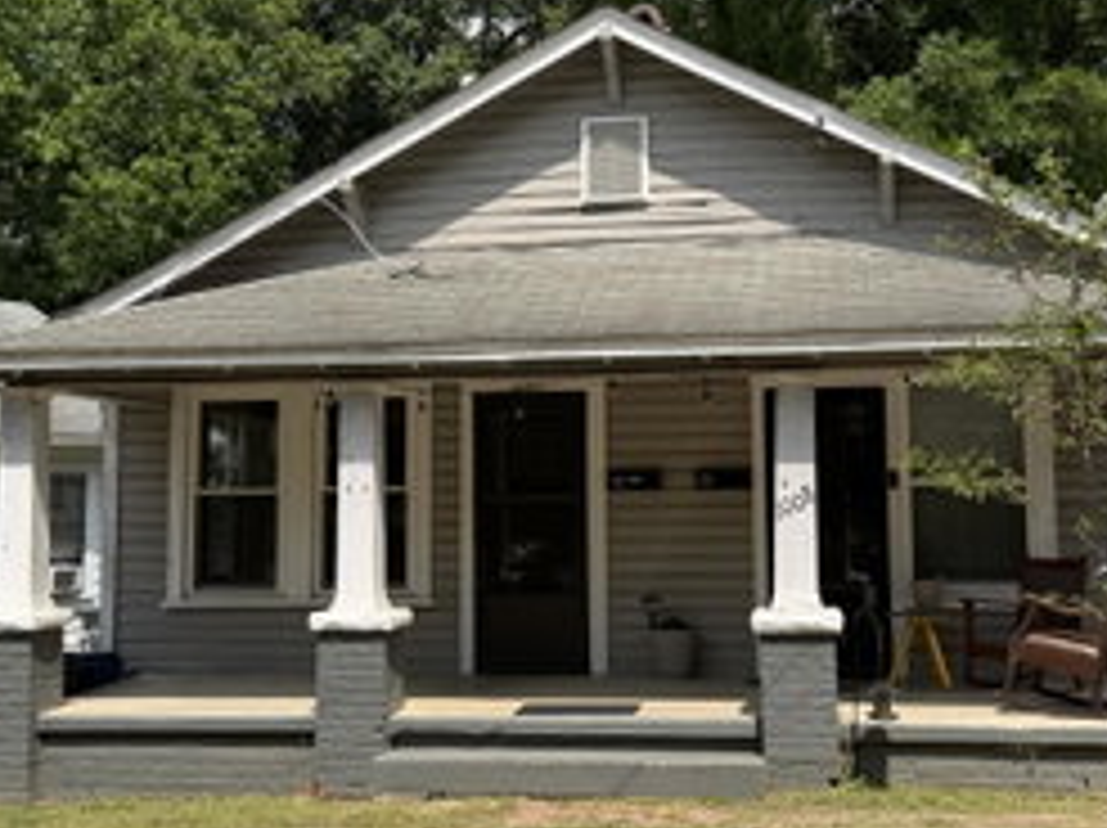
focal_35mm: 50
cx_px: 562
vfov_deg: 29.0
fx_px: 1597
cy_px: 364
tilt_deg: +8.1
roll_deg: -0.3
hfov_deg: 38.2
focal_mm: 6.76
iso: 80
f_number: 1.78
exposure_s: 1/3759
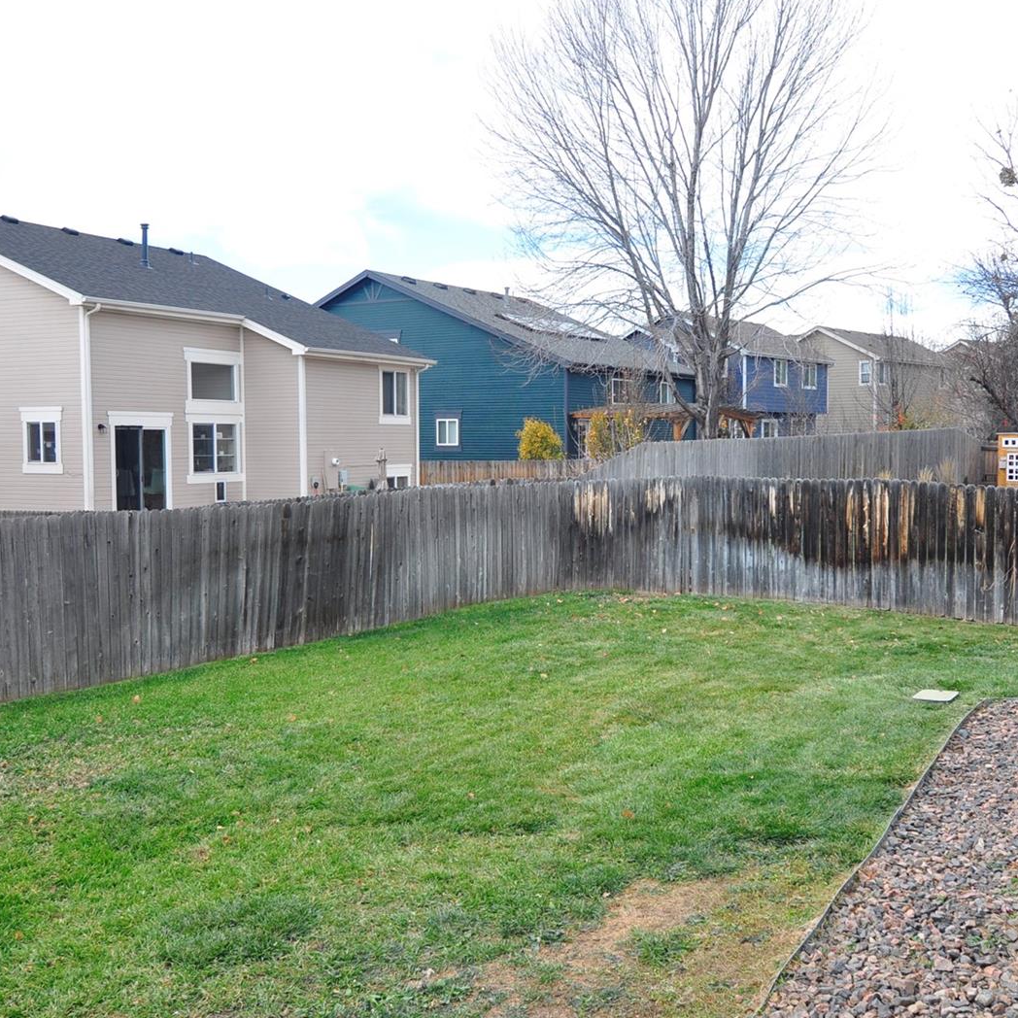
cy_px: 508
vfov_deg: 47.2
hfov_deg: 47.1
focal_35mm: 35
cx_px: 588
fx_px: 1165
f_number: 7.1
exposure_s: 1/200
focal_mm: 18
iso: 200
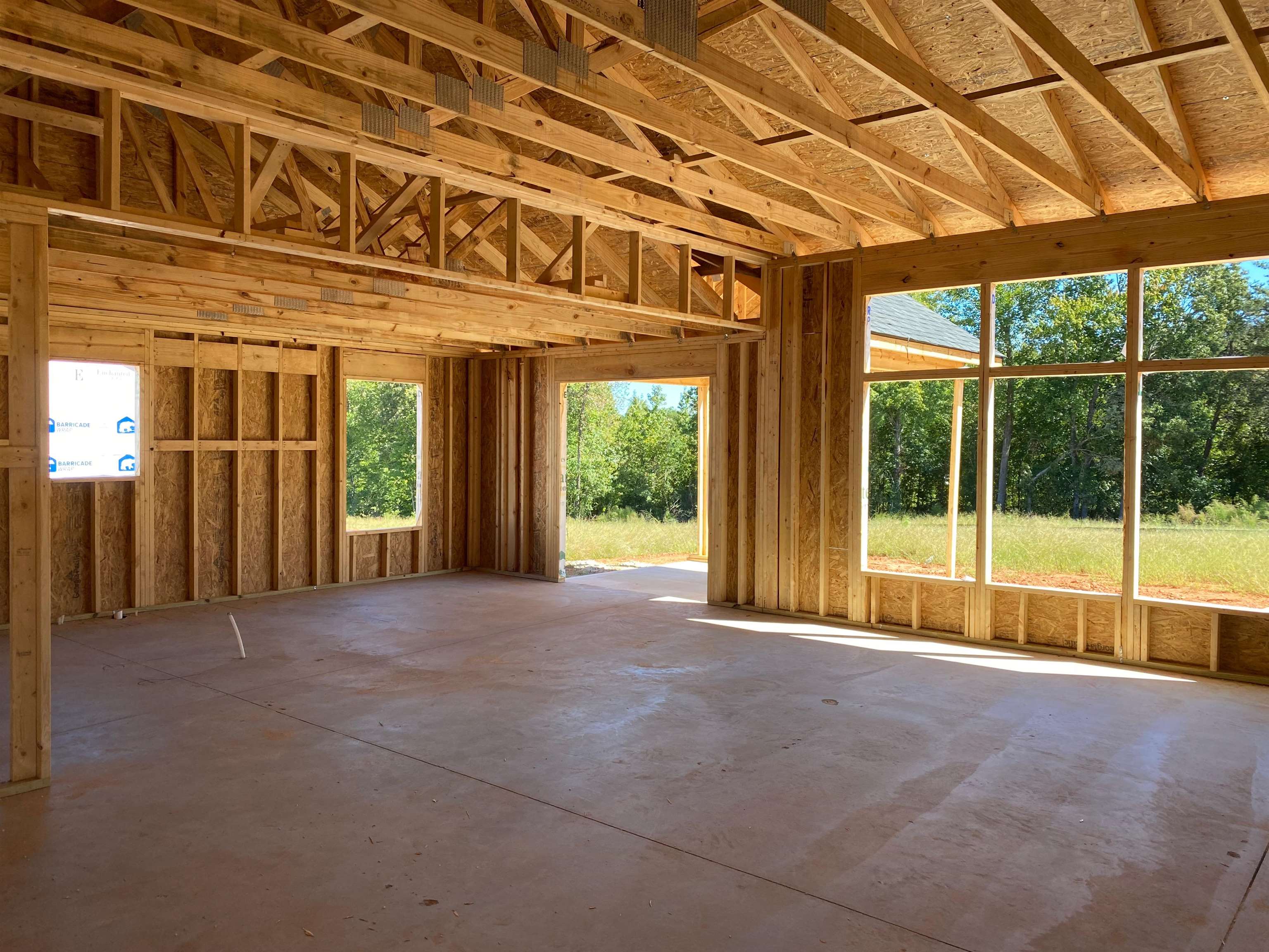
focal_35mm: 26
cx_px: 634
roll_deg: -0.8
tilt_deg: -2.0
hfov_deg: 67.3
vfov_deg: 53.1
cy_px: 476
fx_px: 953
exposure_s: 1/253
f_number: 1.8
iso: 32
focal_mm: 4.25
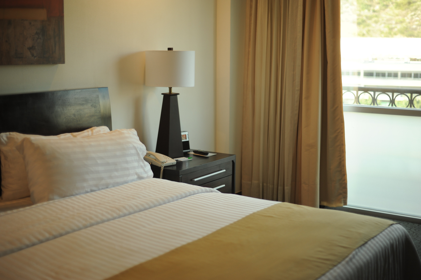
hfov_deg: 39.6
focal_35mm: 50
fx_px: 584
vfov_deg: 27.0
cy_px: 140
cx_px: 210
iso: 400
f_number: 1.8
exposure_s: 1/100
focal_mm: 50
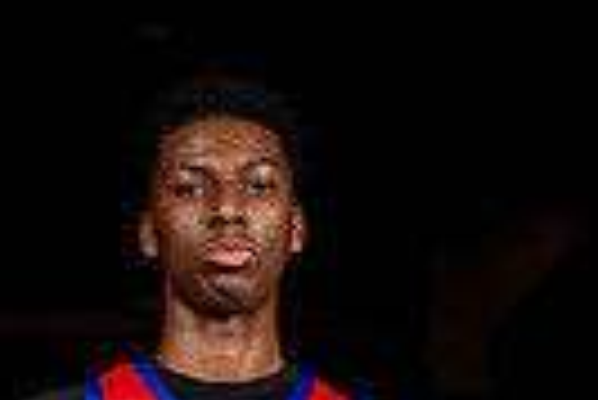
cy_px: 921
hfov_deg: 25.0
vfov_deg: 13.2
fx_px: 1347
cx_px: 220
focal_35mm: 81
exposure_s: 1/125
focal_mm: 24
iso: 250
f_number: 7.1
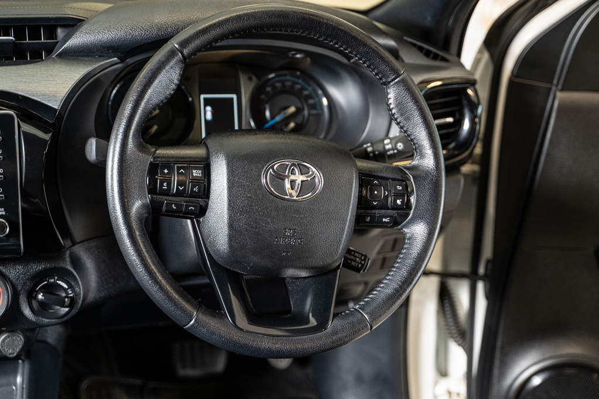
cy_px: 200
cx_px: 300
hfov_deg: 35.1
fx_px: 948
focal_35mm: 57
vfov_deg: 23.8
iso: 1600
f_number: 2.8
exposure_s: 1/200
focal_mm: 57
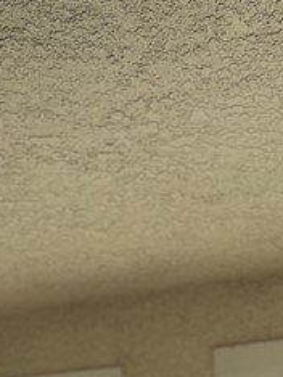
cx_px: 135
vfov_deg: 15.8
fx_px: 1142
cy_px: 691
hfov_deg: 14.1
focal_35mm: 105
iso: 80
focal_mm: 6.76
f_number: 1.78
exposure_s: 1/4950
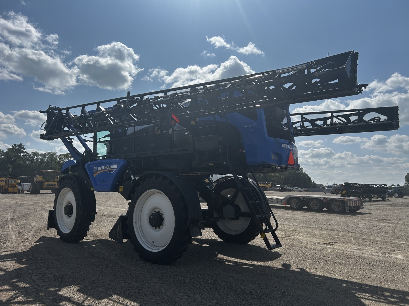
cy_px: 153
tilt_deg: +6.3
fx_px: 307
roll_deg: -1.1
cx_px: 204
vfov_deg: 53.1
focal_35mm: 26
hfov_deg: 67.3
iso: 50
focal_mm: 5.7
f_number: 1.5
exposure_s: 1/10309
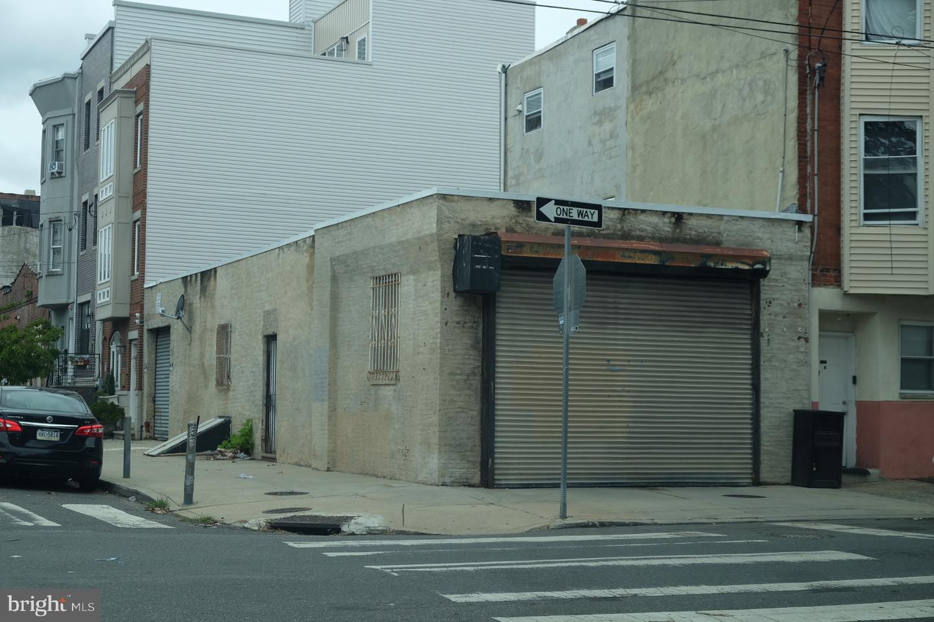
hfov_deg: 35.6
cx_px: 467
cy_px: 311
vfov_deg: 24.2
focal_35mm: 56
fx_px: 1453
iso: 200
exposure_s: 1/180
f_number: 5.6
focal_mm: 37.4
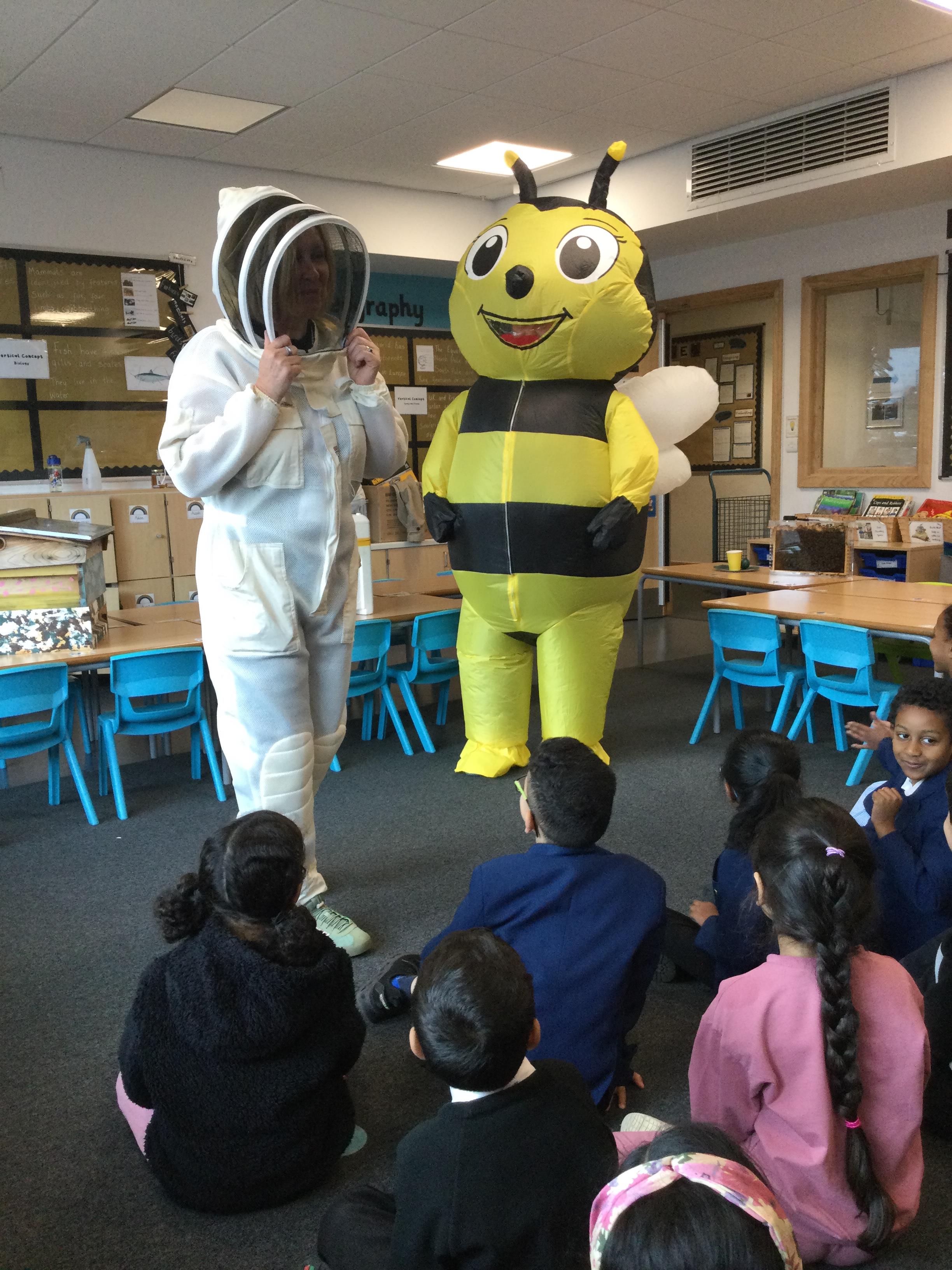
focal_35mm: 31
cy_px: 635
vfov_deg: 58.4
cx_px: 476
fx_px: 1137
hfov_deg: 45.4
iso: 50
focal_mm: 3.3
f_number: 2.4
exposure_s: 1/33
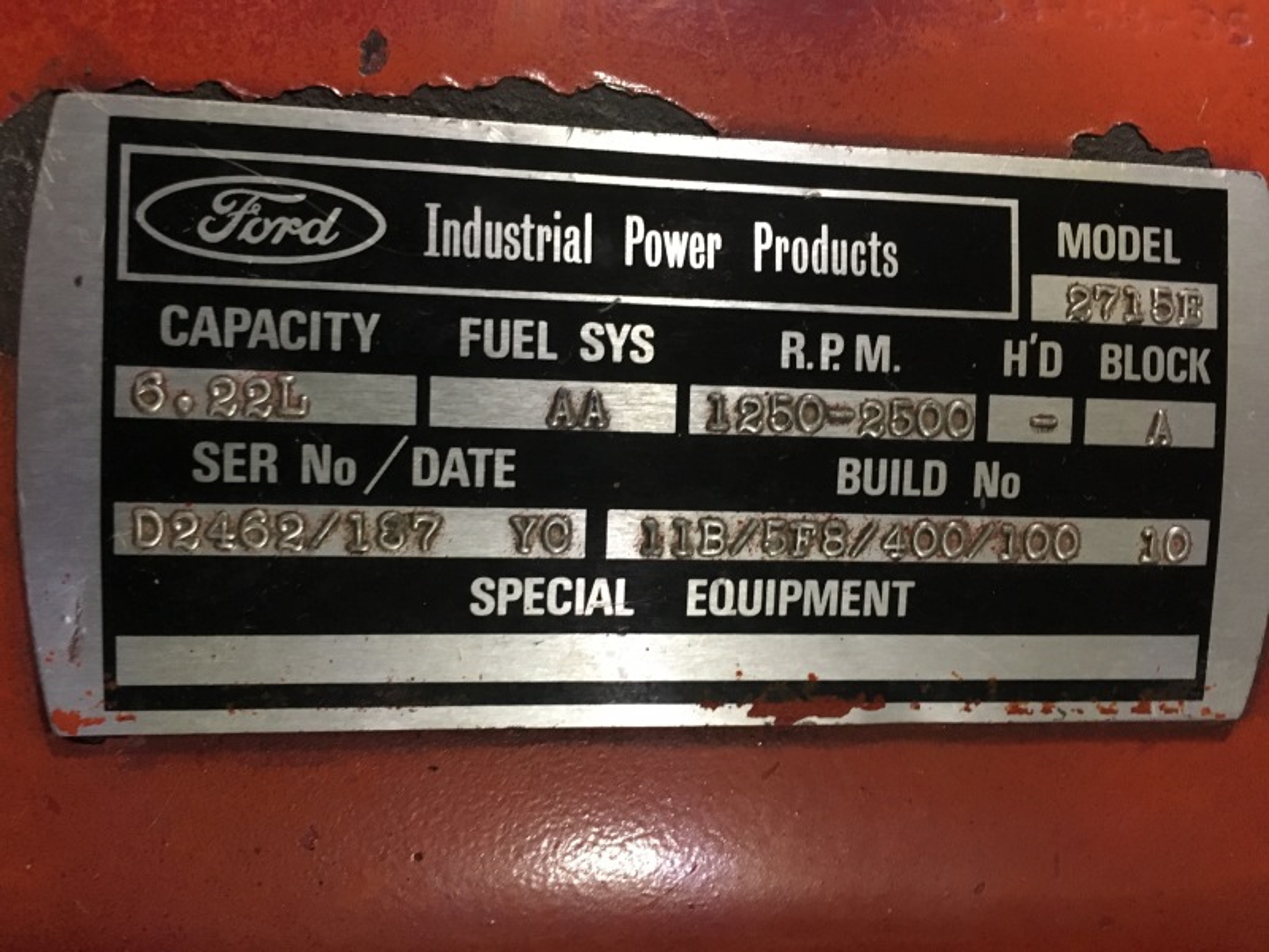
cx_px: 634
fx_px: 1063
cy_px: 476
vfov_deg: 48.2
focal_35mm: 29
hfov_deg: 61.7
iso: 200
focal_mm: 4.15
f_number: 2.2
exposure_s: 1/15
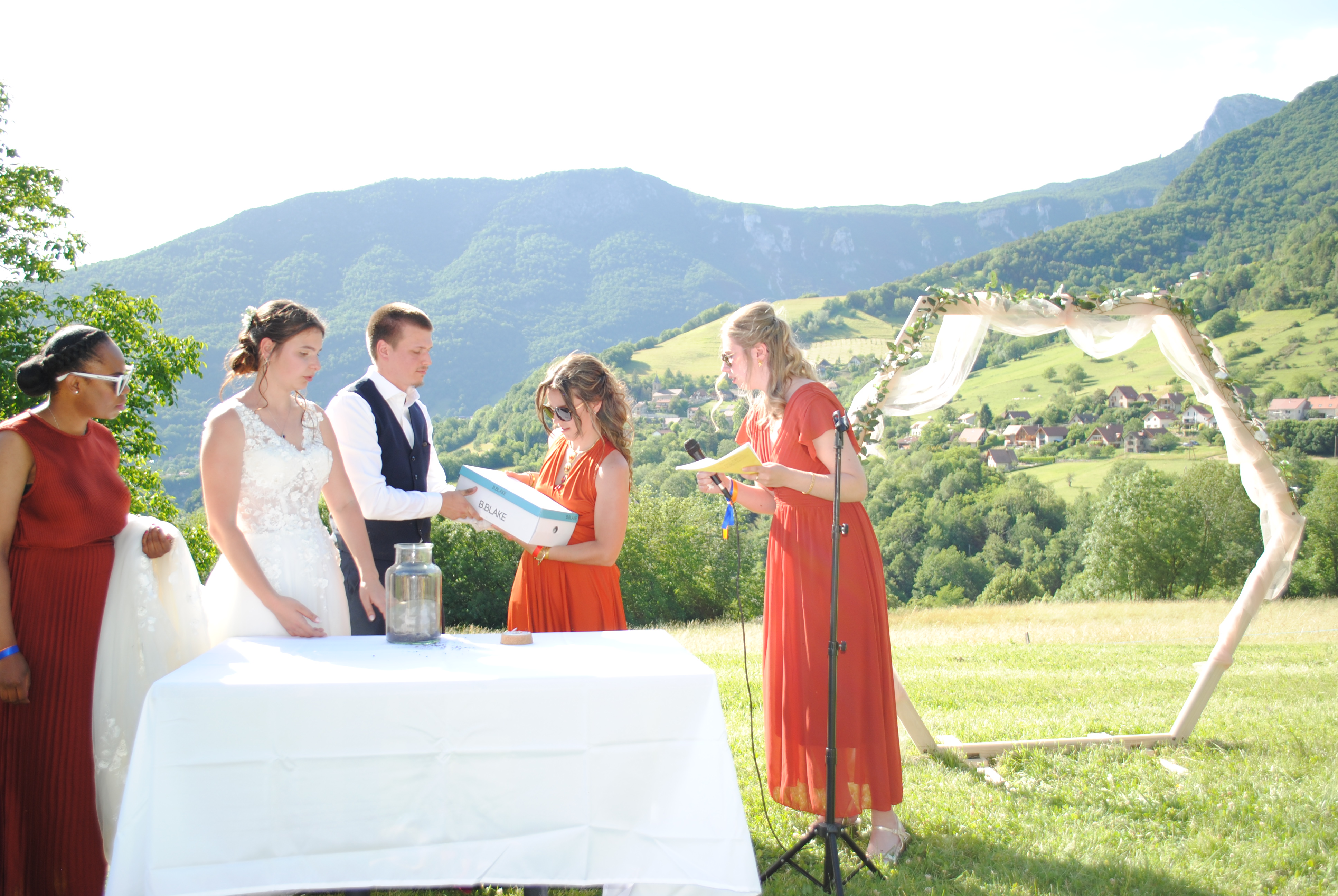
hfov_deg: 57.2
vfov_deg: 40.1
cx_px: 669
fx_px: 1228
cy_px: 448
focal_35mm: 33
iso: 100
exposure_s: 1/200
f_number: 9
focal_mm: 22
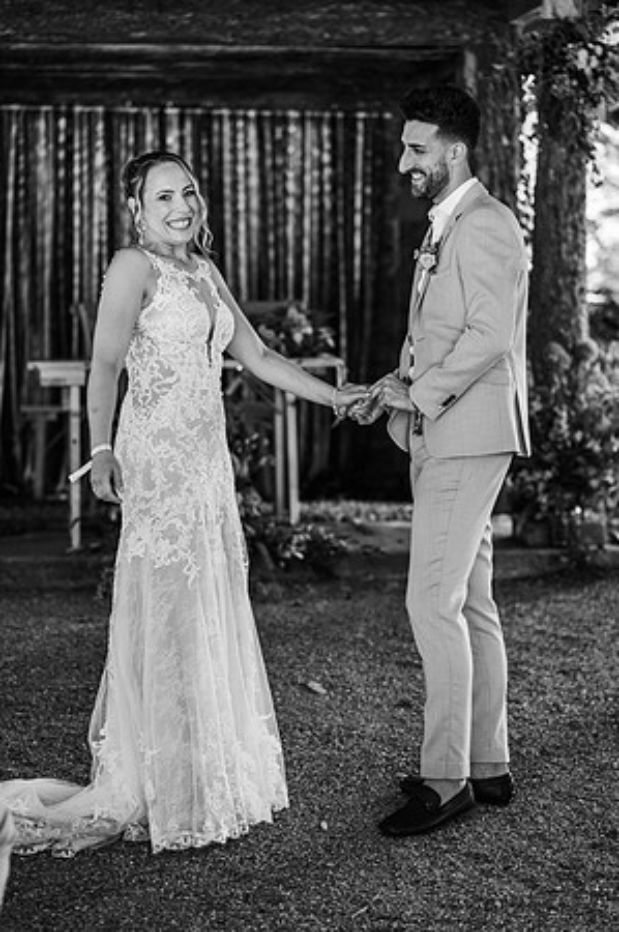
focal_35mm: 85
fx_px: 2197
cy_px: 466
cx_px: 310
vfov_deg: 23.9
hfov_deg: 16.0
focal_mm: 85
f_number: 2.2
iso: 450
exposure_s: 1/200
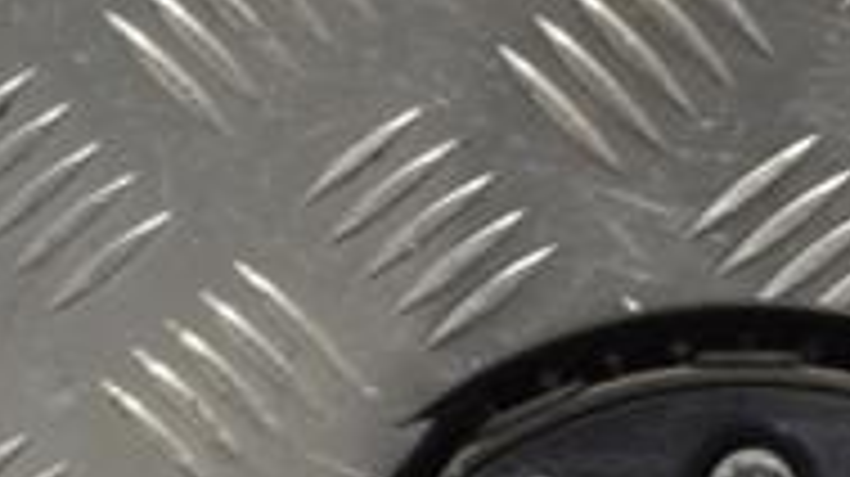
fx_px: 6186
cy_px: 855
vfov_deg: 4.4
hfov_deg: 7.8
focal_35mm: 275
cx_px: 720
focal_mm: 55
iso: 200
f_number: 5.6
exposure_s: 1/30
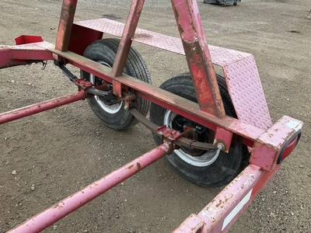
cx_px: 156
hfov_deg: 61.7
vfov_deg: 48.2
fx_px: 261
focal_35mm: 29
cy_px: 116
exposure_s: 1/122
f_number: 1.8
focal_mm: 3
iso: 50
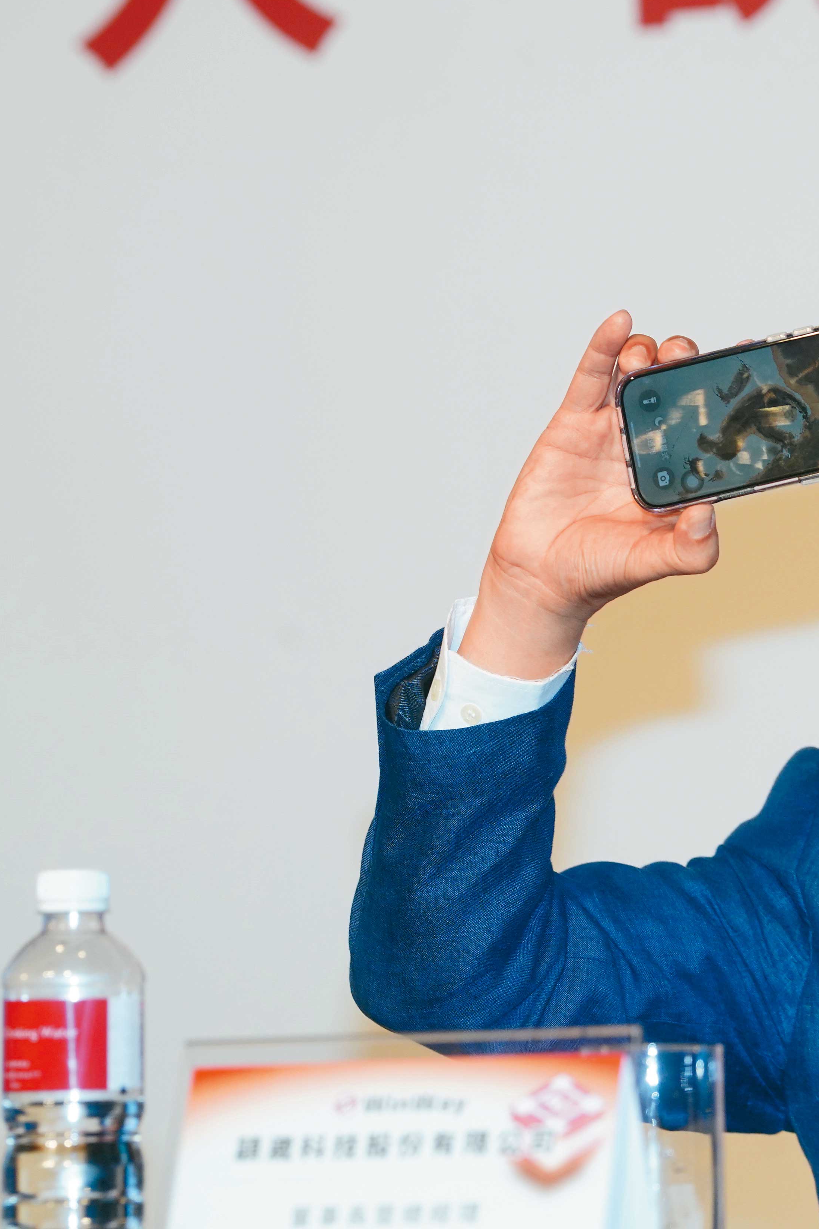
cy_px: 637
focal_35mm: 246
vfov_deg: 8.4
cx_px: 663
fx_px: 8395
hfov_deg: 5.6
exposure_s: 1/160
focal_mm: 157
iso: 1600
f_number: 5.6
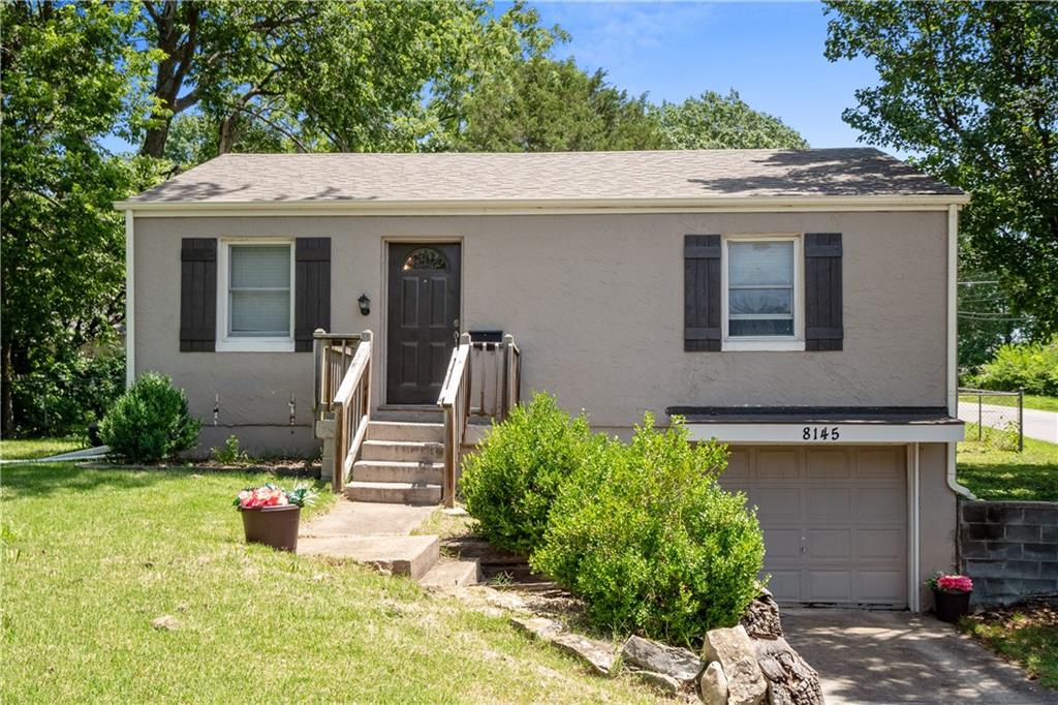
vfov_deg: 36.8
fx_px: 1058
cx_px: 529
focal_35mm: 36
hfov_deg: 53.1
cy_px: 352
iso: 400
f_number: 8
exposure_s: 1/320
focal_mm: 18
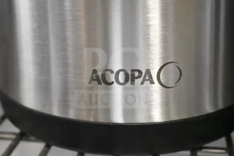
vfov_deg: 22.6
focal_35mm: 60
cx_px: 117
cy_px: 78
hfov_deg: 33.4
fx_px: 390
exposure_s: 1/60
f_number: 4.8
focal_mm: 40
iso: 11400
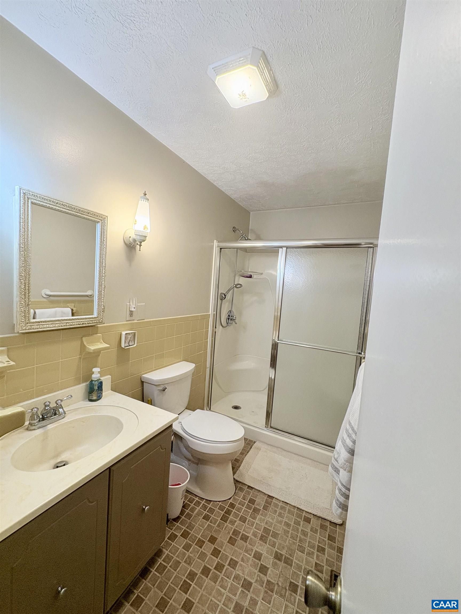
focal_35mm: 14
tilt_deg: -3.6
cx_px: 230
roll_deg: -4.4
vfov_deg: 102.1
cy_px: 307
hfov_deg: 85.7
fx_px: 249
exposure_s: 1/60
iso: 250
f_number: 2.2
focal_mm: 2.22
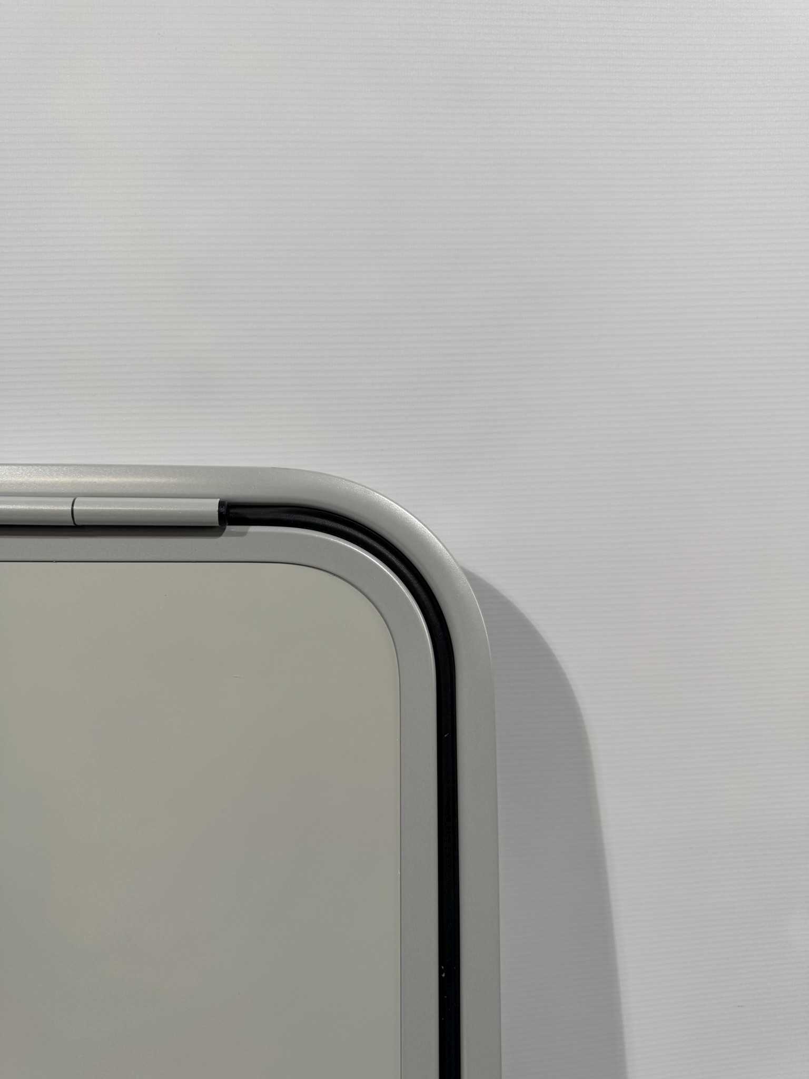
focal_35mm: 24
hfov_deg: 56.8
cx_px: 404
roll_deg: +0.0
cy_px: 540
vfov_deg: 71.6
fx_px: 748
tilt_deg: -5.9
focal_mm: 6.76
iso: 80
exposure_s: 1/379
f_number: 1.78
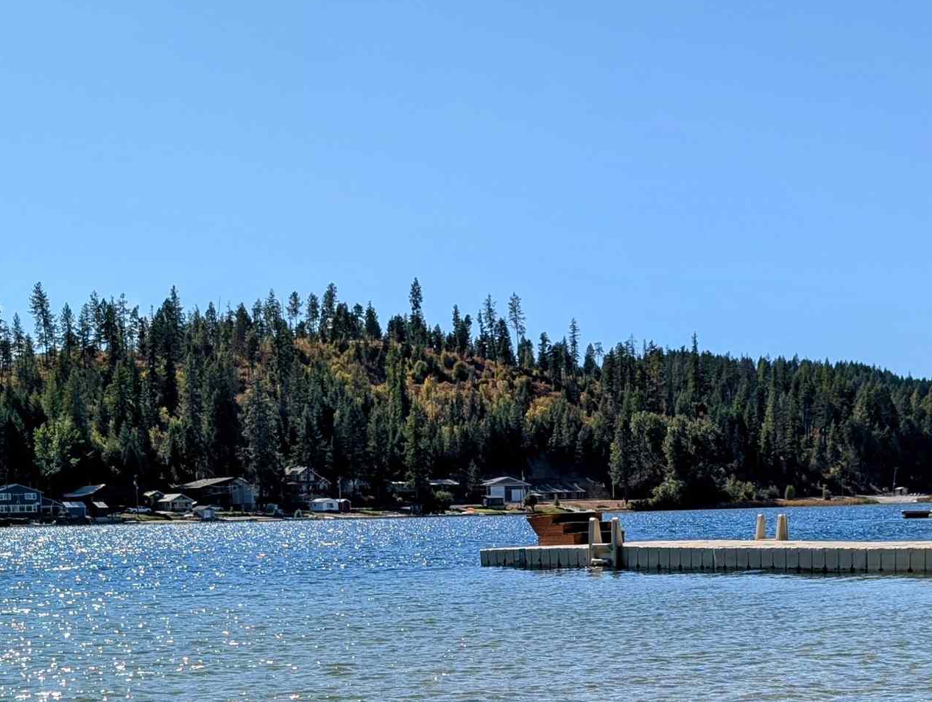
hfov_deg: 32.8
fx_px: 1564
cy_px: 628
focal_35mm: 58
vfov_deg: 24.6
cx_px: 640
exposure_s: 1/1241
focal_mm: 6.9
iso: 19
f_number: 1.68
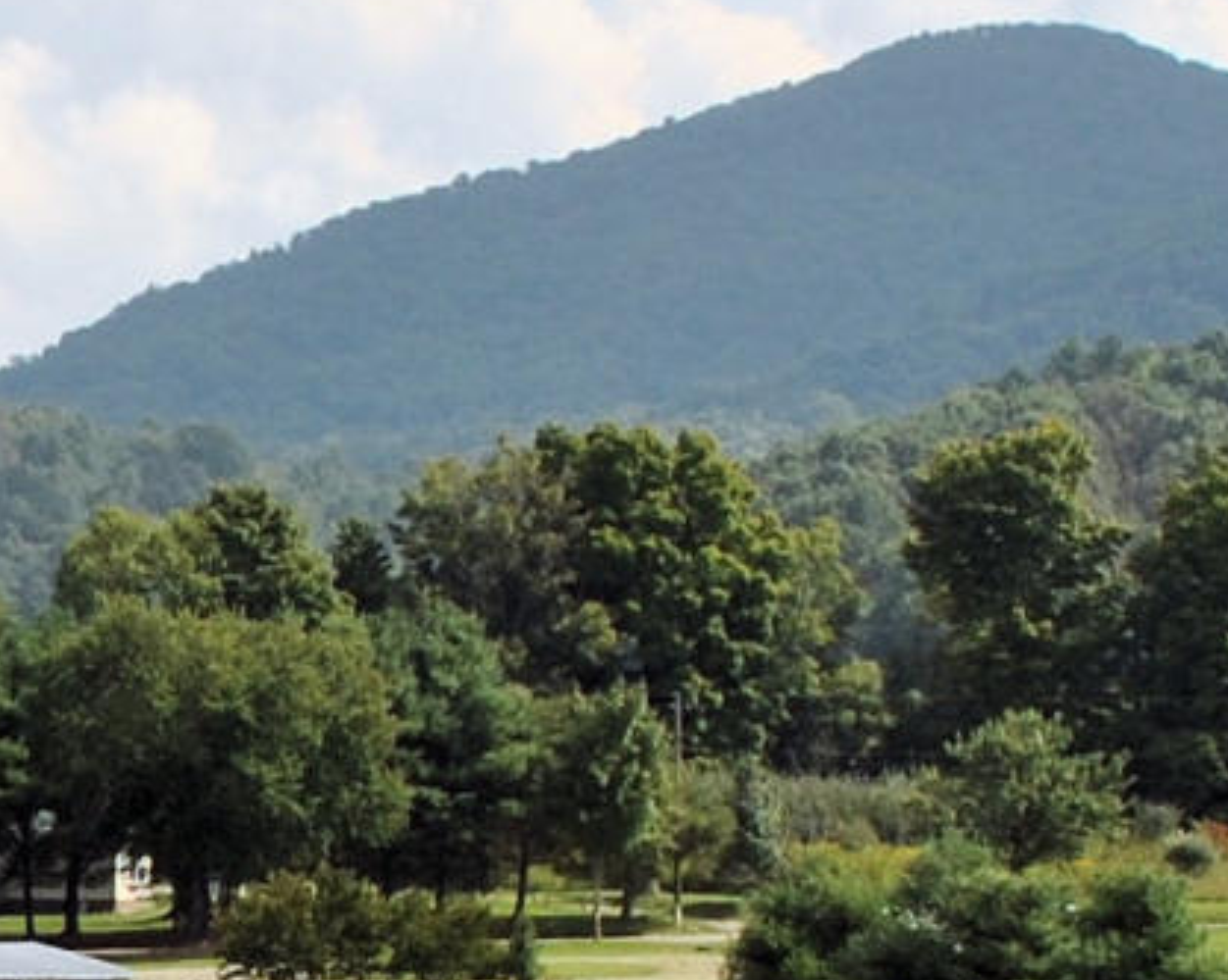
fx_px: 7373
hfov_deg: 9.3
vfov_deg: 7.6
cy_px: 889
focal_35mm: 203
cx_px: -539
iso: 100
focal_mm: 20
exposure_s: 1/250
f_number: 8
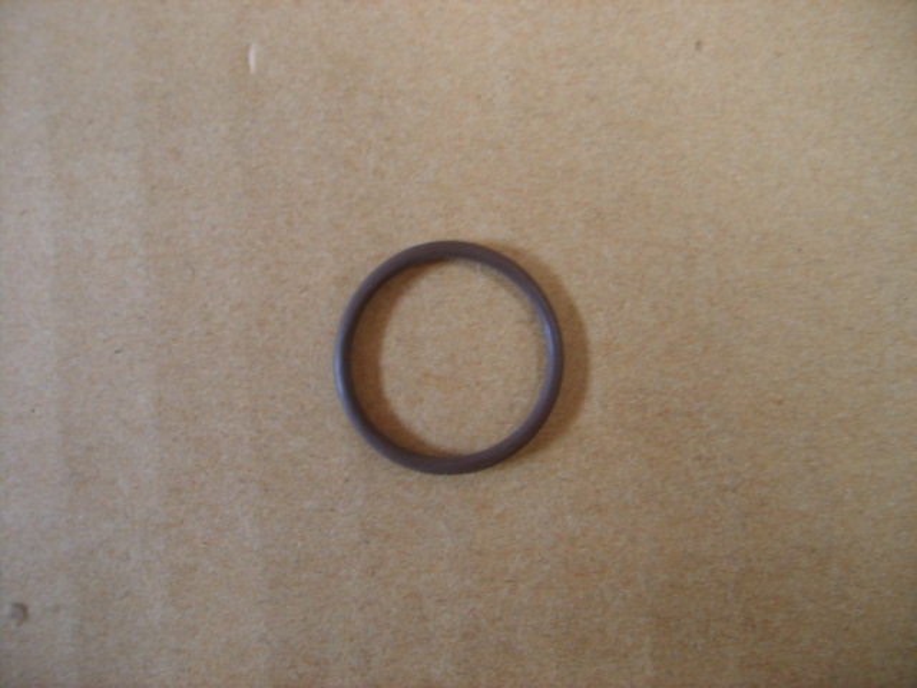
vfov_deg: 40.7
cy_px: 344
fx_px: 927
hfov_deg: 52.6
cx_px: 458
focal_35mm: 35
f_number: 2.8
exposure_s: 1/3
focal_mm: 5.8
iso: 139
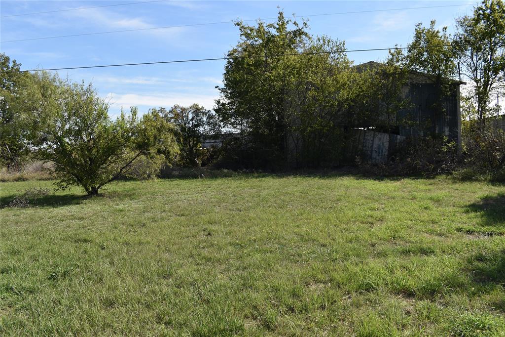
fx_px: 442
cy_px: 168
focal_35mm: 32
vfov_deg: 41.7
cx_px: 252
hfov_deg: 59.5
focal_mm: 21
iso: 100
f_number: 9
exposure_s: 1/200
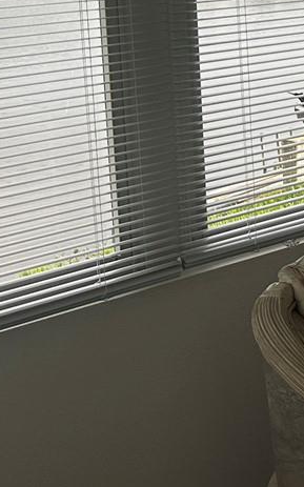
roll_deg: +0.3
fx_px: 1168
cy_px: 28
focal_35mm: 88
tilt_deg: -7.0
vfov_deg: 22.8
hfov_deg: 12.5
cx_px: 665
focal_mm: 6.86
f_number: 1.78
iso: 80
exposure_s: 1/587
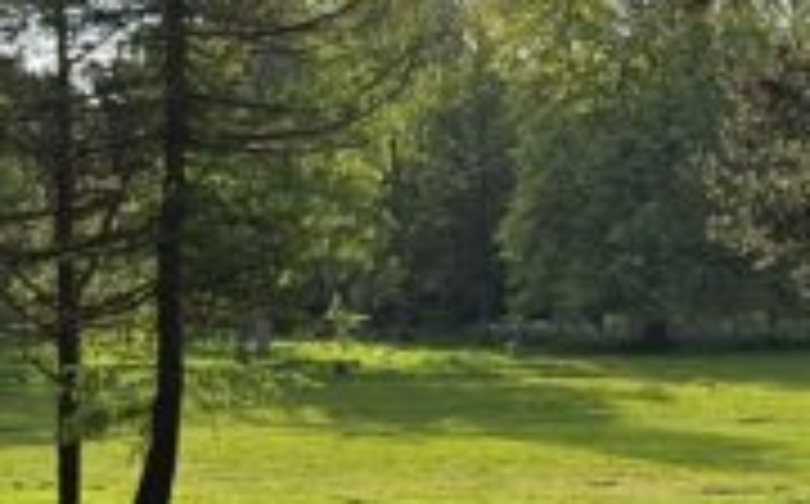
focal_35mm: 139
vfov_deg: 9.4
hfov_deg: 15.0
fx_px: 3065
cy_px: 94
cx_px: 558
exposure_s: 1/1704
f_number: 1.8
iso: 25
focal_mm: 5.4
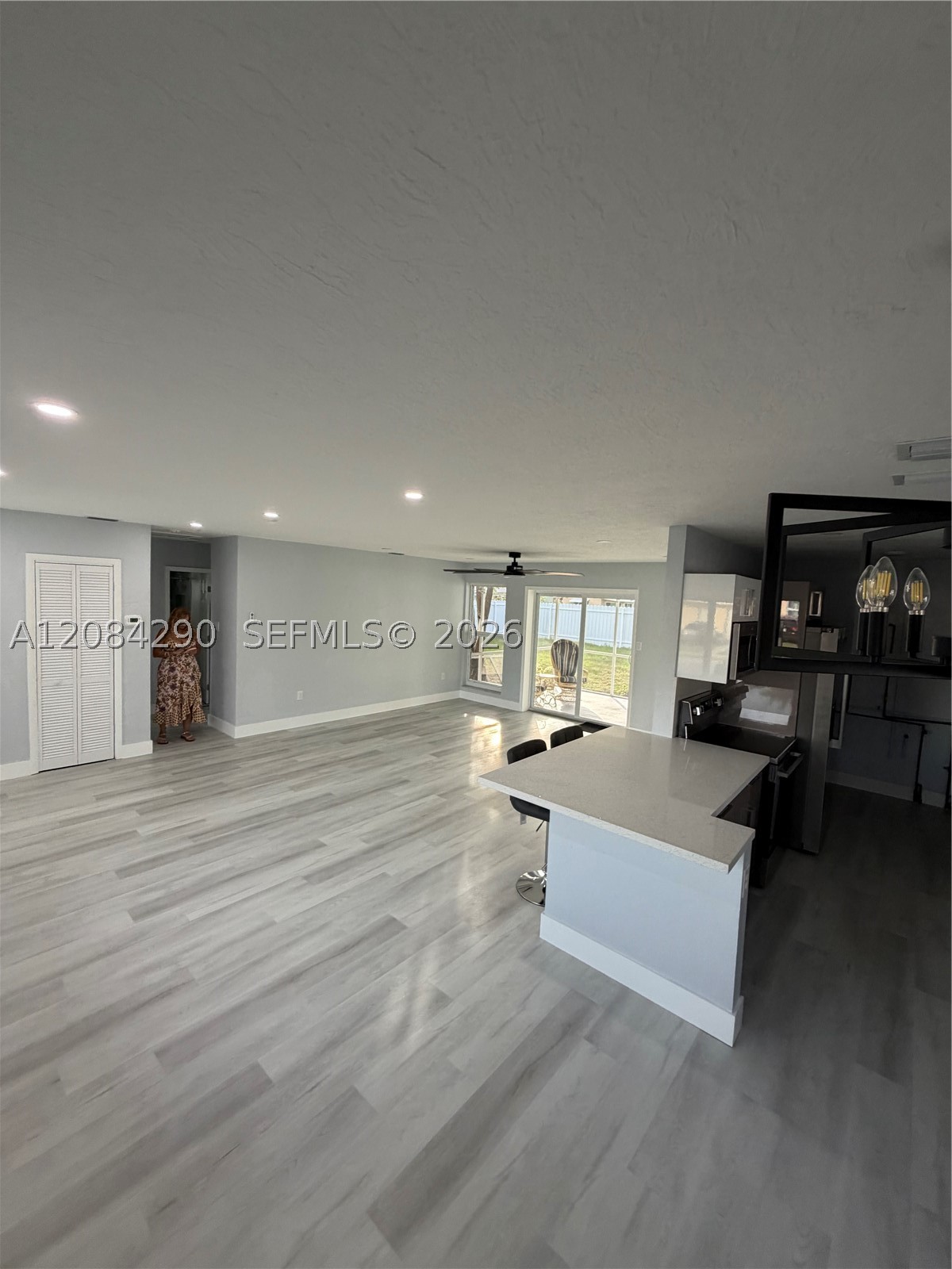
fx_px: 513
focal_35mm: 14
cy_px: 634
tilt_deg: -3.9
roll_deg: -2.7
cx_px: 476
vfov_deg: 102.1
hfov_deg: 85.7
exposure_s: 1/121
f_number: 2.2
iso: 250
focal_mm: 2.22
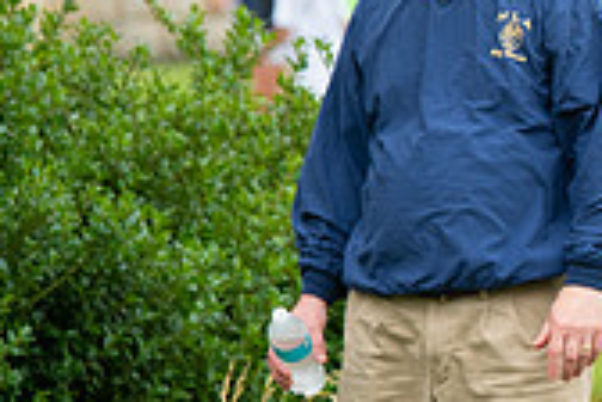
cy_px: 135
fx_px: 9531
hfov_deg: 3.6
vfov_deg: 2.4
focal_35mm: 570
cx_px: 971
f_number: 4.5
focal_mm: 165
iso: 640
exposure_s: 1/1000
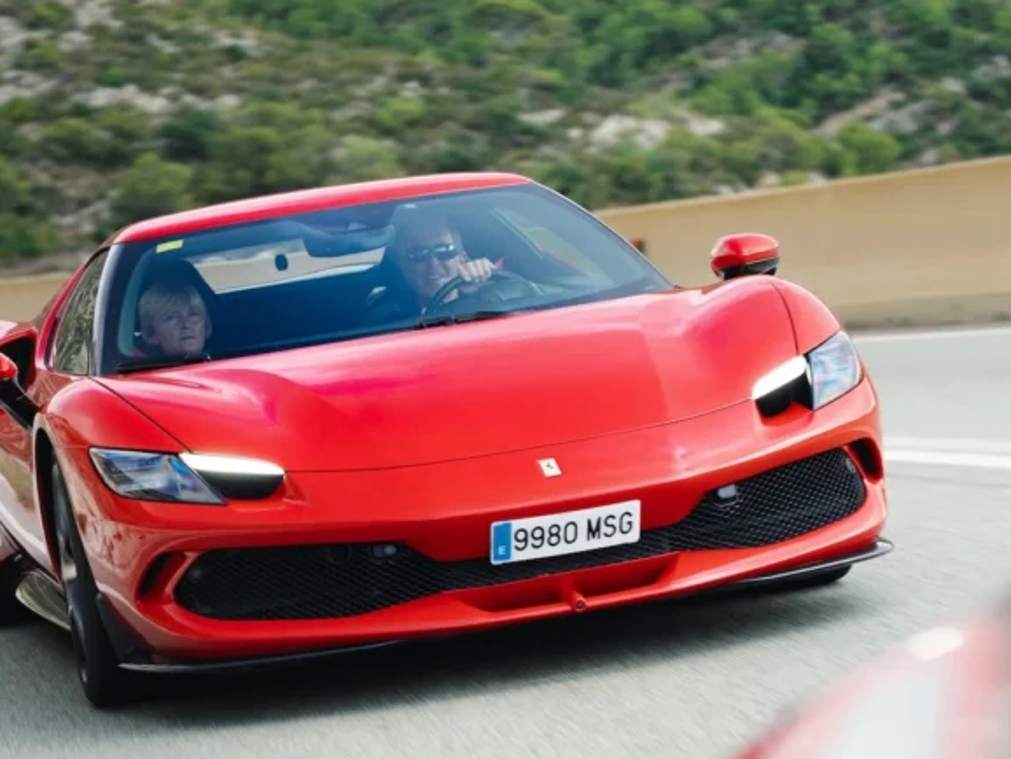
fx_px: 3915
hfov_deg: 14.7
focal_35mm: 134
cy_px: 356
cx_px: 359
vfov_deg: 11.1
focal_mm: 70
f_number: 6.3
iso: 800
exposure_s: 1/50
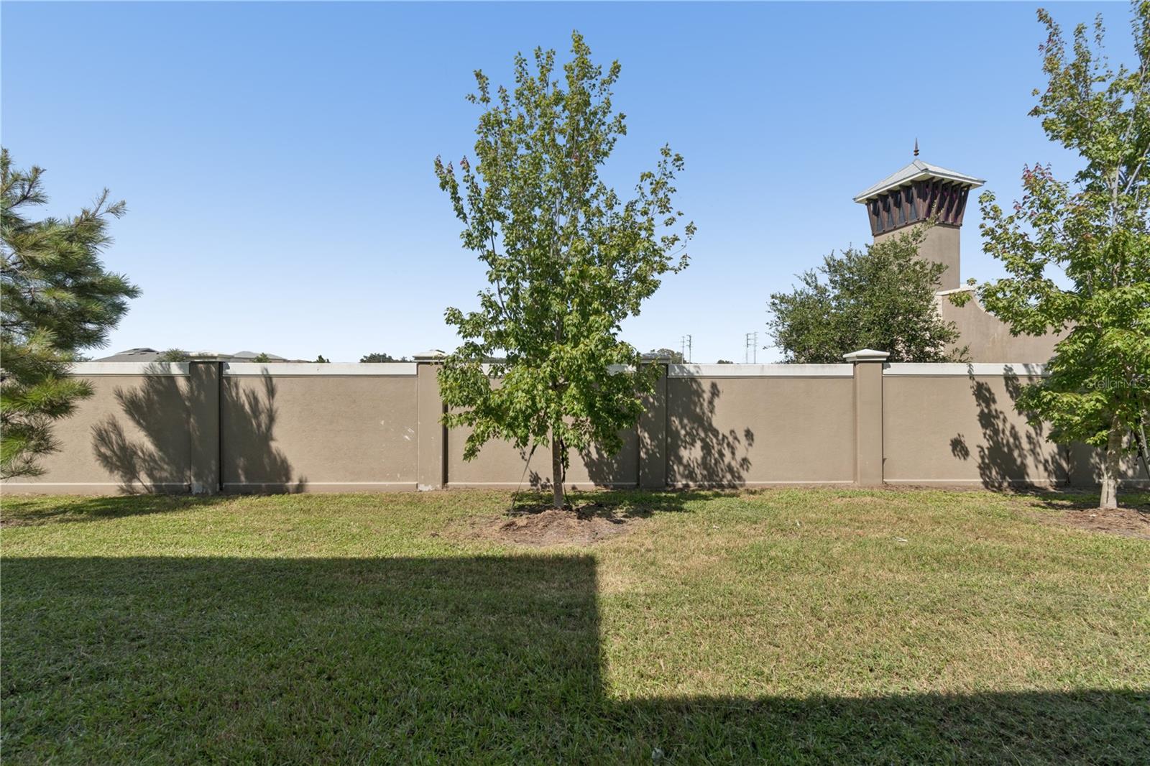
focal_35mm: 15
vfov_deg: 77.3
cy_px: 383
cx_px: 575
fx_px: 479
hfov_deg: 100.4
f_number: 7.1
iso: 100
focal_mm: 10
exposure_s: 1/200
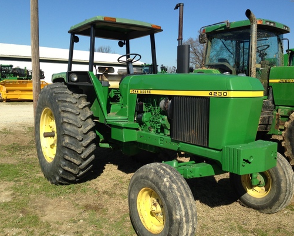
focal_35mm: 35
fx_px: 305
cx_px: 153
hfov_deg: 51.5
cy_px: 118
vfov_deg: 42.2
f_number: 2.4
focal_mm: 4.13
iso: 50
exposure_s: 1/1642
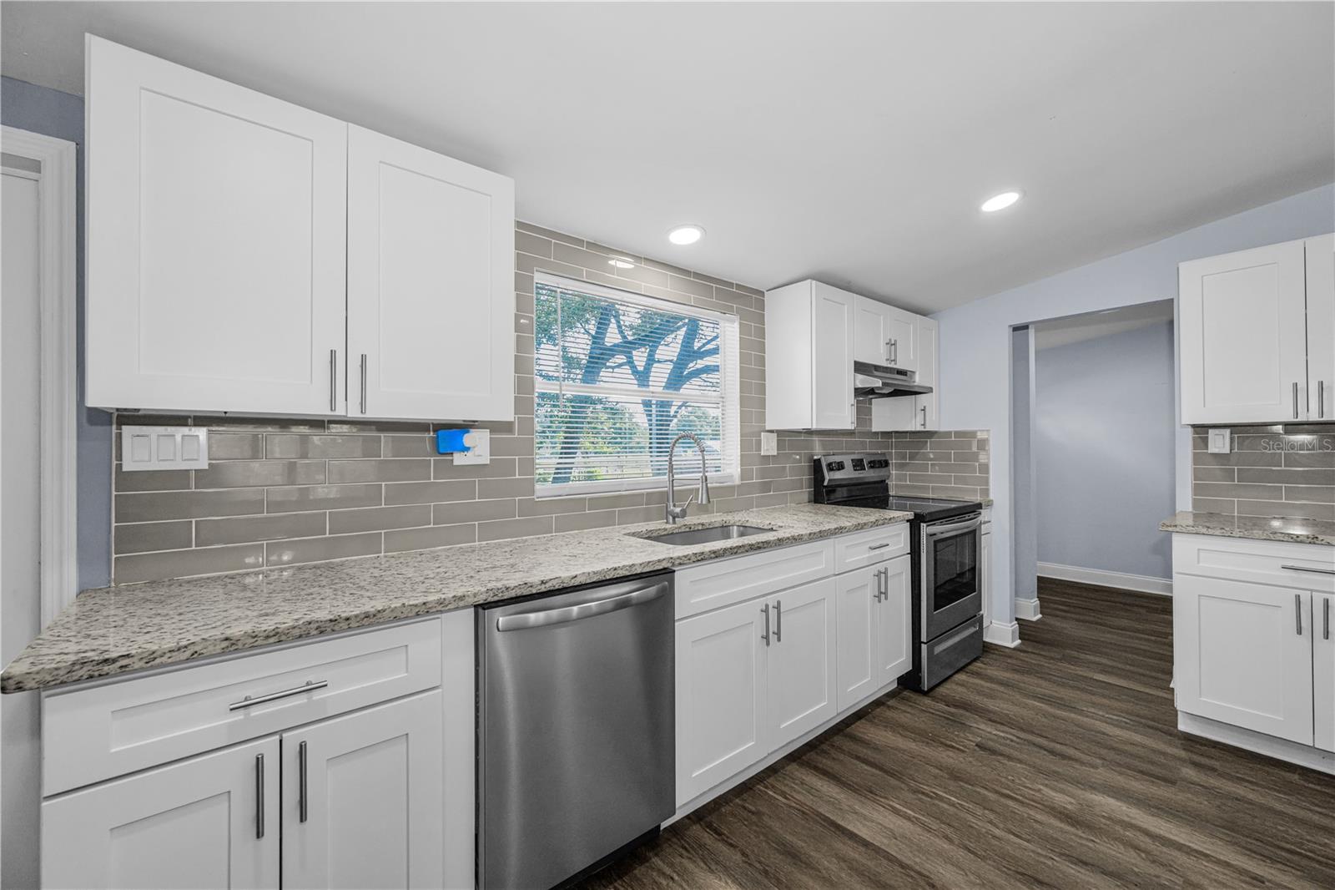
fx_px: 519
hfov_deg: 104.3
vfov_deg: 81.2
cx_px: 668
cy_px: 445
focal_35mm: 14
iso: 250
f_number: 8
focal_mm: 14
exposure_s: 1/50
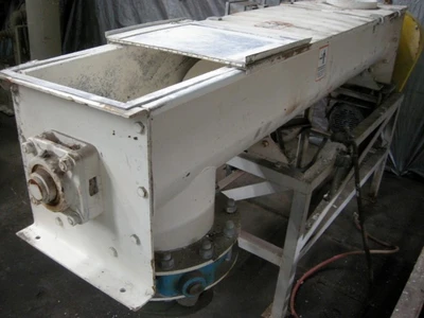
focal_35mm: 35
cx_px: 212
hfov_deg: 52.6
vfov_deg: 40.7
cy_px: 159
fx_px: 429
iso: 400
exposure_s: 1/21
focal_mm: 7.5
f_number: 2.7
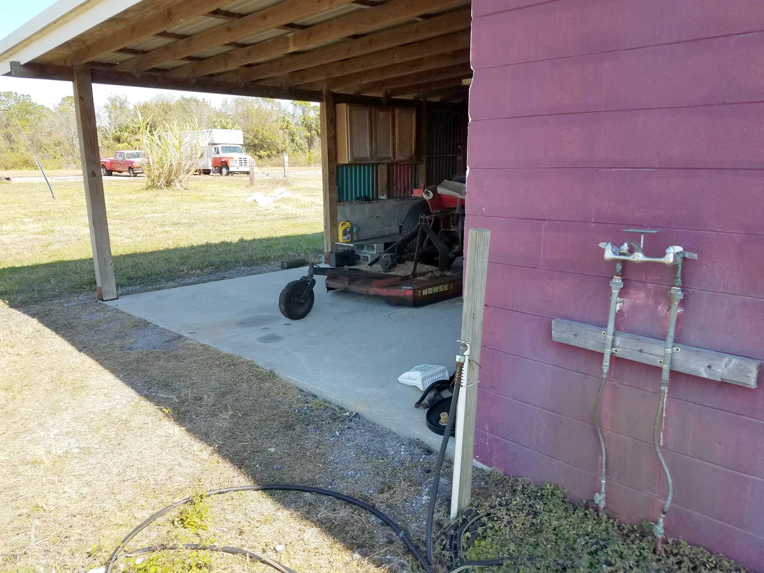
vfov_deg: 53.1
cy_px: 286
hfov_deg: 67.3
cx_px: 382
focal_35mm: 26
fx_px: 574
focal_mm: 4.2
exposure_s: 1/732
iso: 40
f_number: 1.7
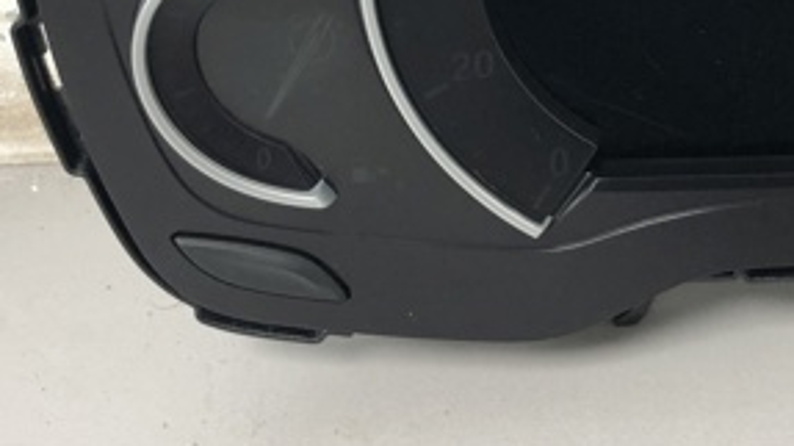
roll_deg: +3.6
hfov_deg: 30.8
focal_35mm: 68
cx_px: 509
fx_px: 1431
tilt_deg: -35.6
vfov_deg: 17.3
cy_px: -8
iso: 40
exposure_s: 1/17
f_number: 1.8
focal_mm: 4
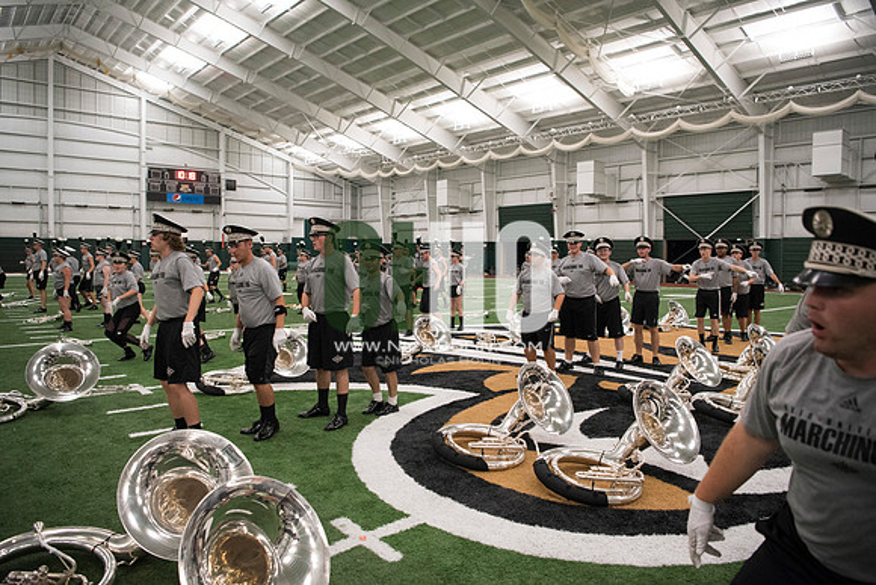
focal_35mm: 24
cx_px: 438
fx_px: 584
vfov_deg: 53.2
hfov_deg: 73.7
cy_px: 292
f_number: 3.2
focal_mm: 24
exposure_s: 1/320
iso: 3200
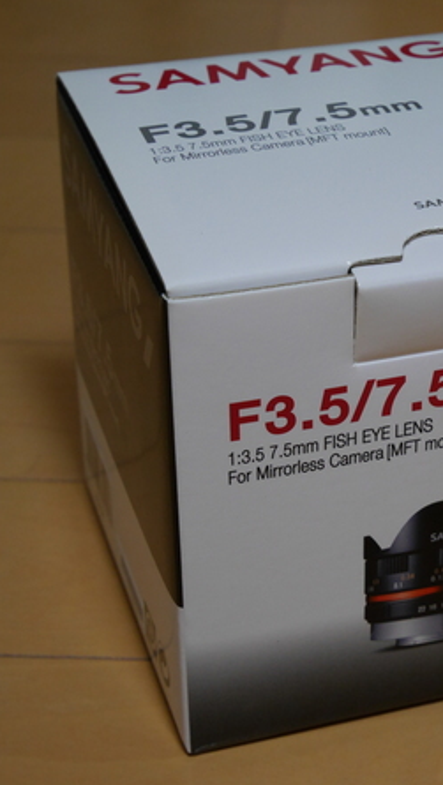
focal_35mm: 94
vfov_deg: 22.7
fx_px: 1959
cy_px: 394
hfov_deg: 12.8
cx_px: 425
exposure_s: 1/80
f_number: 5.6
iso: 1000
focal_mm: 32
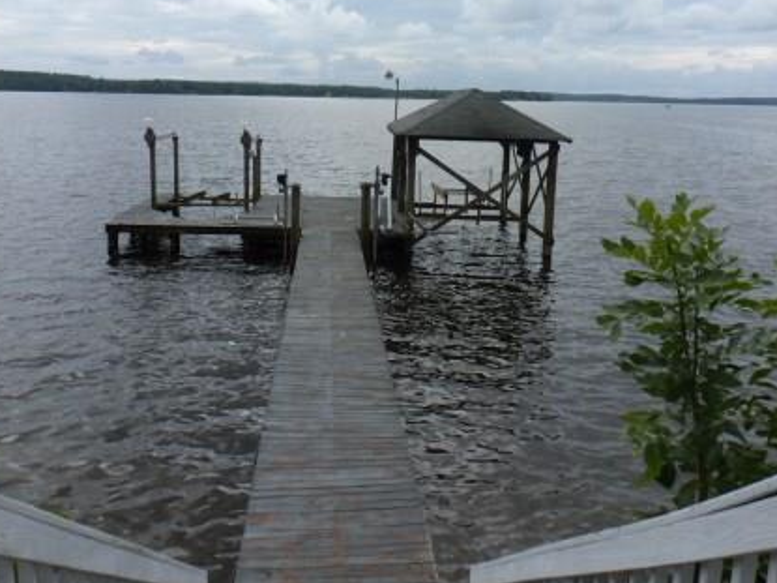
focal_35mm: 37
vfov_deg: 38.5
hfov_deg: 50.0
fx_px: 830
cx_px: 333
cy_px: 240
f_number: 4.5
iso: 100
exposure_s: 1/500
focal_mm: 4.3
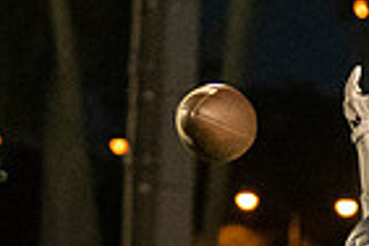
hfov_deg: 2.4
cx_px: 573
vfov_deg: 1.6
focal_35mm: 855
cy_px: 496
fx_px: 8763
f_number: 2.8
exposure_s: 1/1600
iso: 10000
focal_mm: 98
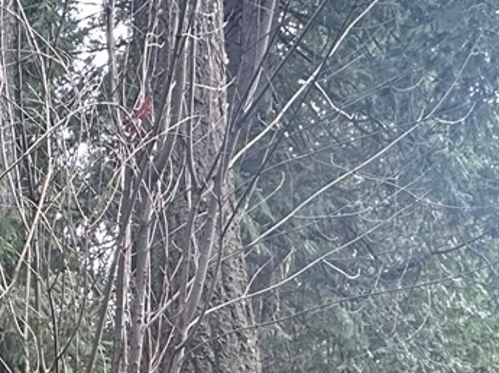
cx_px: -135
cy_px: 580
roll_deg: +0.6
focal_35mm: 65
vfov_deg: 19.3
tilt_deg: -5.5
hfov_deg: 25.9
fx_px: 936
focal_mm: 2.22
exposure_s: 1/99
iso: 250
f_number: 2.2
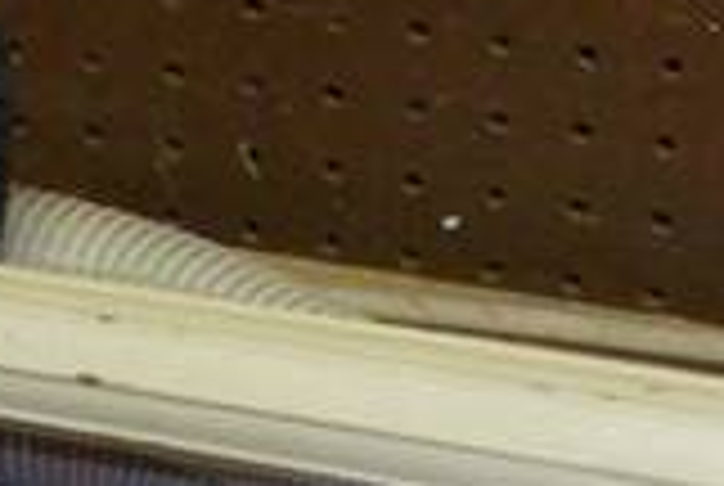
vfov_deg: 7.2
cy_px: 720
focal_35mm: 188
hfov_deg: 10.7
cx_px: -117
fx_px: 3788
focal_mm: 5.85
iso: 200
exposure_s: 1/30
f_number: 2.8
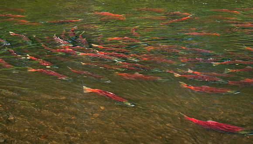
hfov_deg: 28.6
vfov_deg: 16.4
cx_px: 126
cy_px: 79
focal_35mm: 74
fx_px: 497
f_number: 5
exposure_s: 1/125
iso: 400
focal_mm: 34
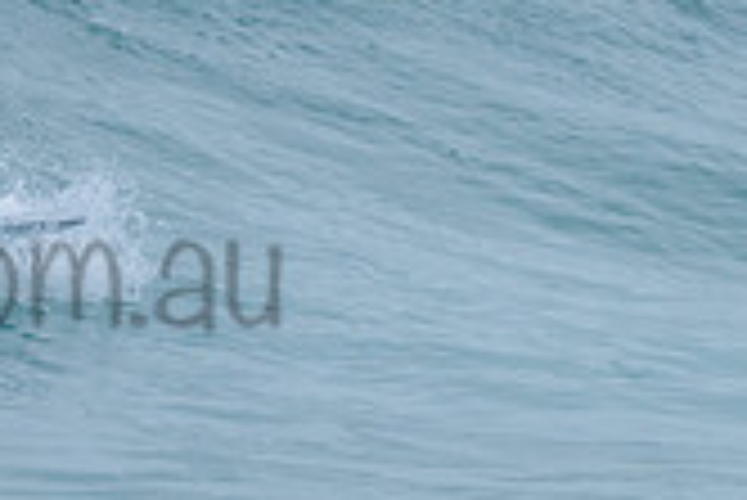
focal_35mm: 2143
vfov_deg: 0.6
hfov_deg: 1.0
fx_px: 44505
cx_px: -190
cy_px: 29
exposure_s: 1/1250
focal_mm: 500
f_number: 5.6
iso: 640
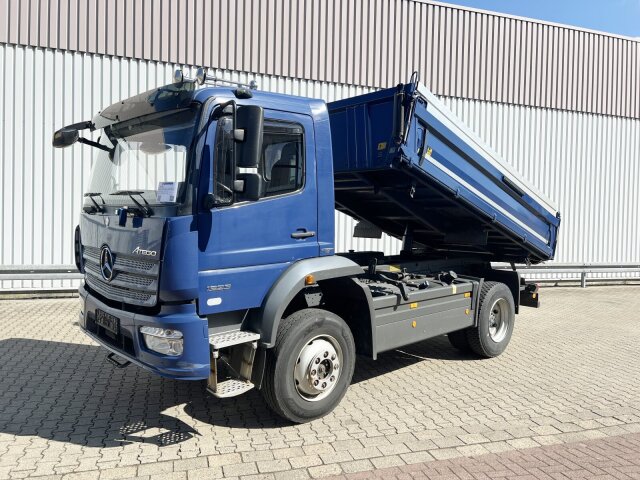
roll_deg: -1.4
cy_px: 240
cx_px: 320
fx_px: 481
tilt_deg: -1.0
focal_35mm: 26
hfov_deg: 67.3
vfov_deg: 53.1
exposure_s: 1/3356
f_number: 1.5
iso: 50
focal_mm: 5.7
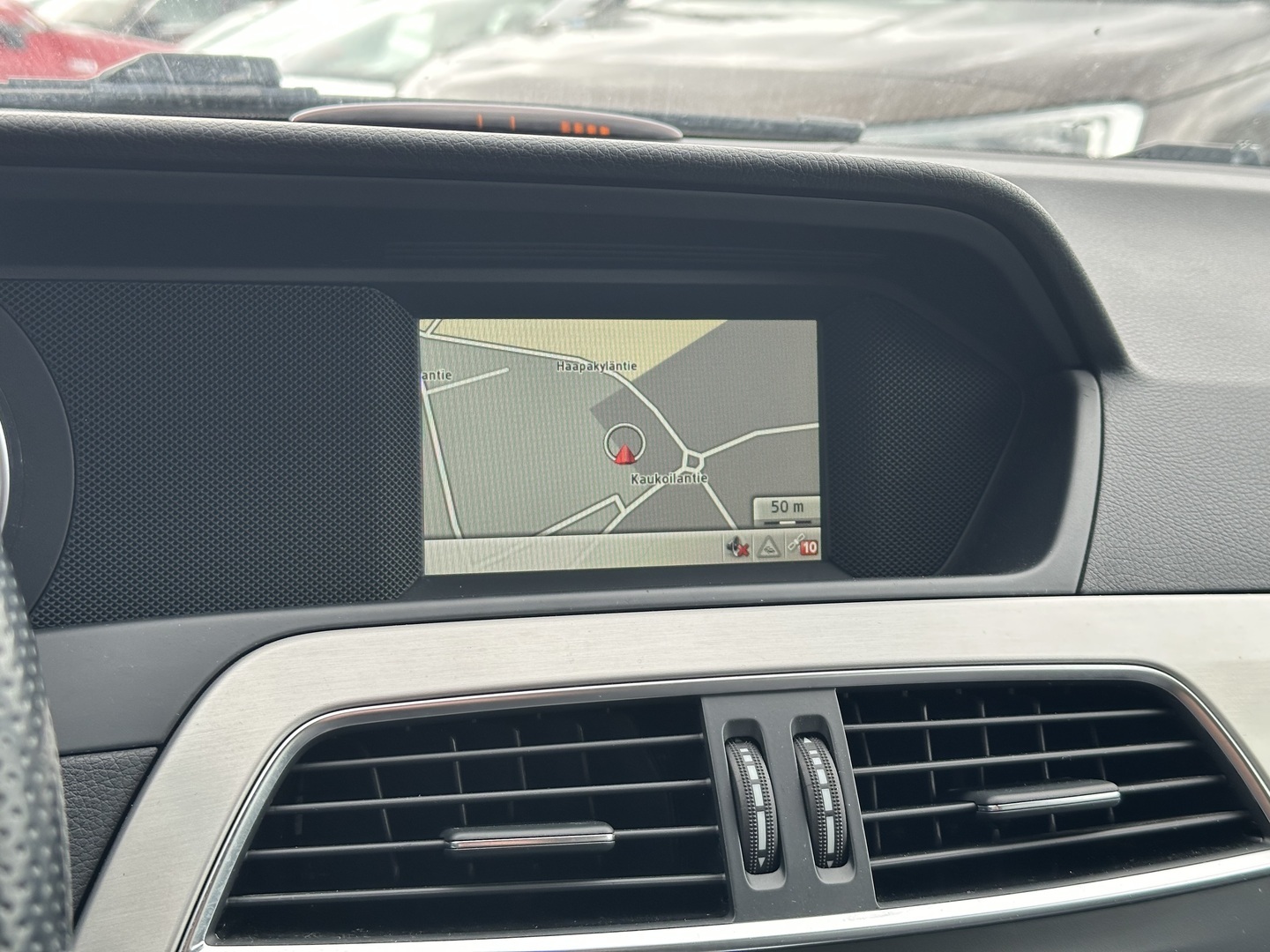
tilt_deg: -12.4
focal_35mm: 48
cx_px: 635
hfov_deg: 39.7
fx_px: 1761
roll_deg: -1.6
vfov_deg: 30.3
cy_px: 476
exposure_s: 1/193
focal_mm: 6.86
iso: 64
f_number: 1.78
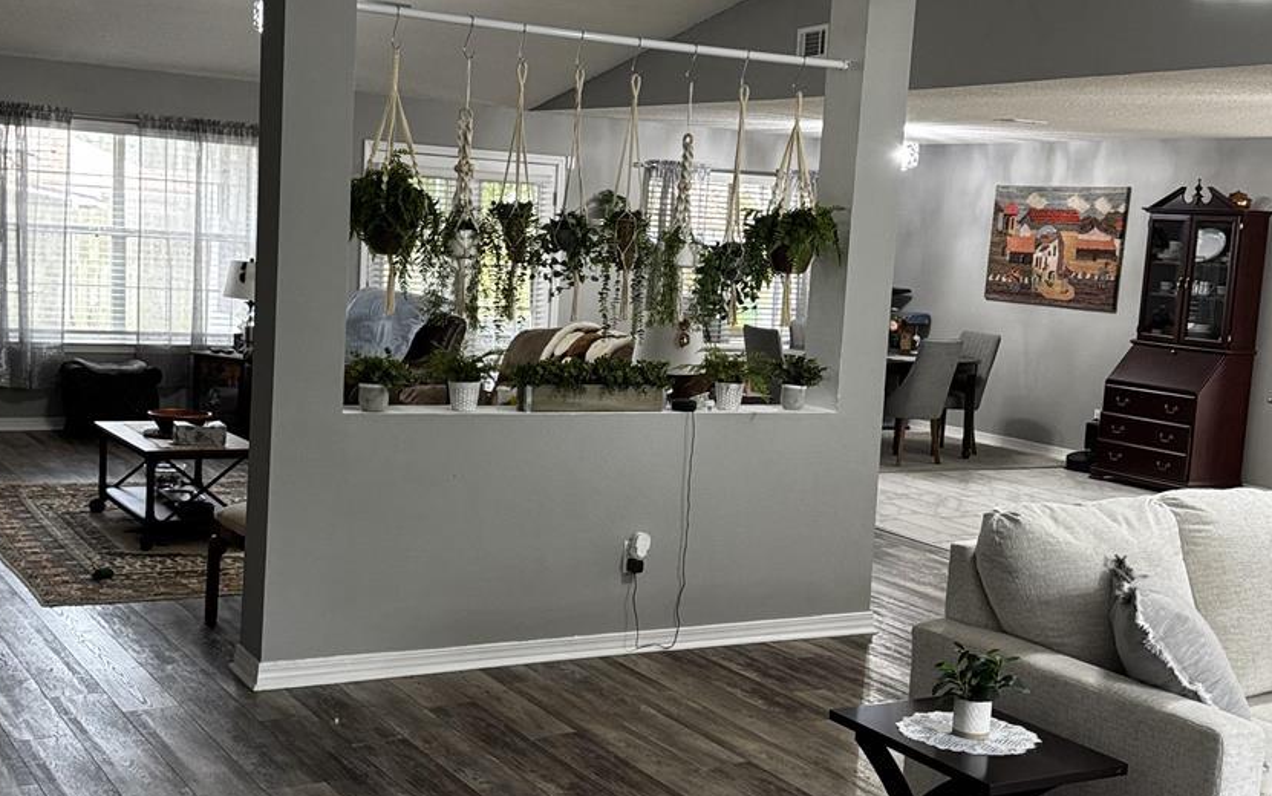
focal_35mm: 47
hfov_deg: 42.6
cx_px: 614
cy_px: 438
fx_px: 1630
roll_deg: -3.2
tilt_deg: -7.7
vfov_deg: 27.4
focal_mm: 6.76
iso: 250
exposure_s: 1/60
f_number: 1.78
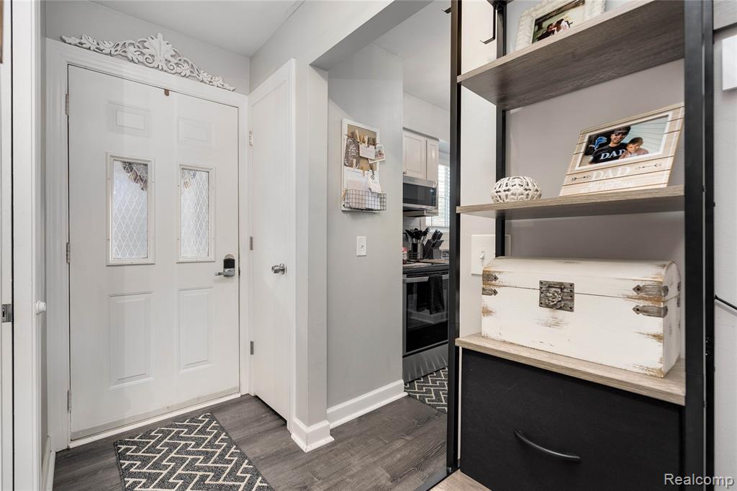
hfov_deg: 96.8
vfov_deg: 73.7
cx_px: 368
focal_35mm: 16
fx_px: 327
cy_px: 246
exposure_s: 1/200
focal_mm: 16
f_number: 7.1
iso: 400
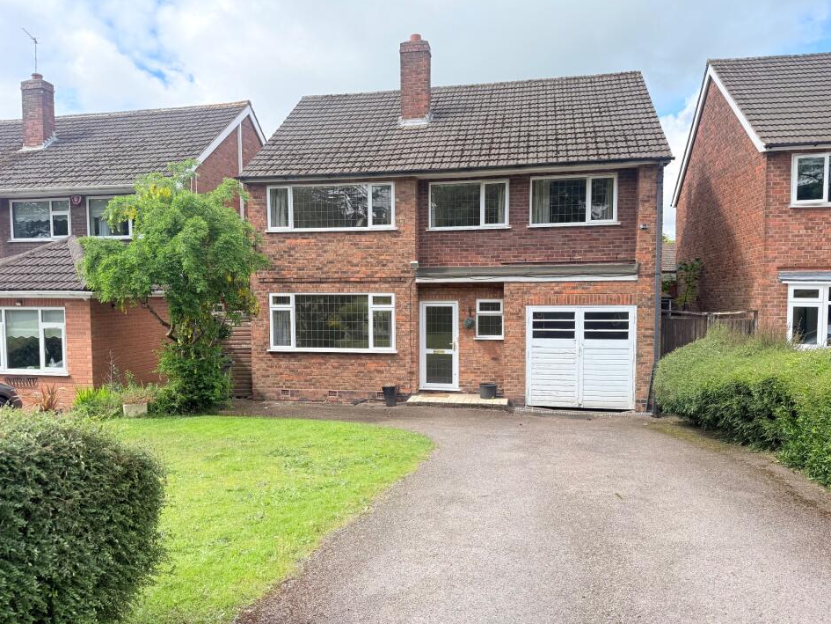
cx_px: 411
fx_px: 624
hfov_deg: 67.3
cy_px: 334
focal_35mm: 26
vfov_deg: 53.0
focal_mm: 6.76
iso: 100
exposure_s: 1/2232
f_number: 1.78
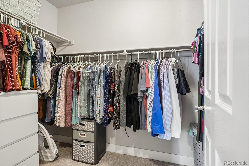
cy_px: 83
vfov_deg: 72.0
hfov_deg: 95.0
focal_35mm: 16
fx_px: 114
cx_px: 124
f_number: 8
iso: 500
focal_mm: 11
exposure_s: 1/6
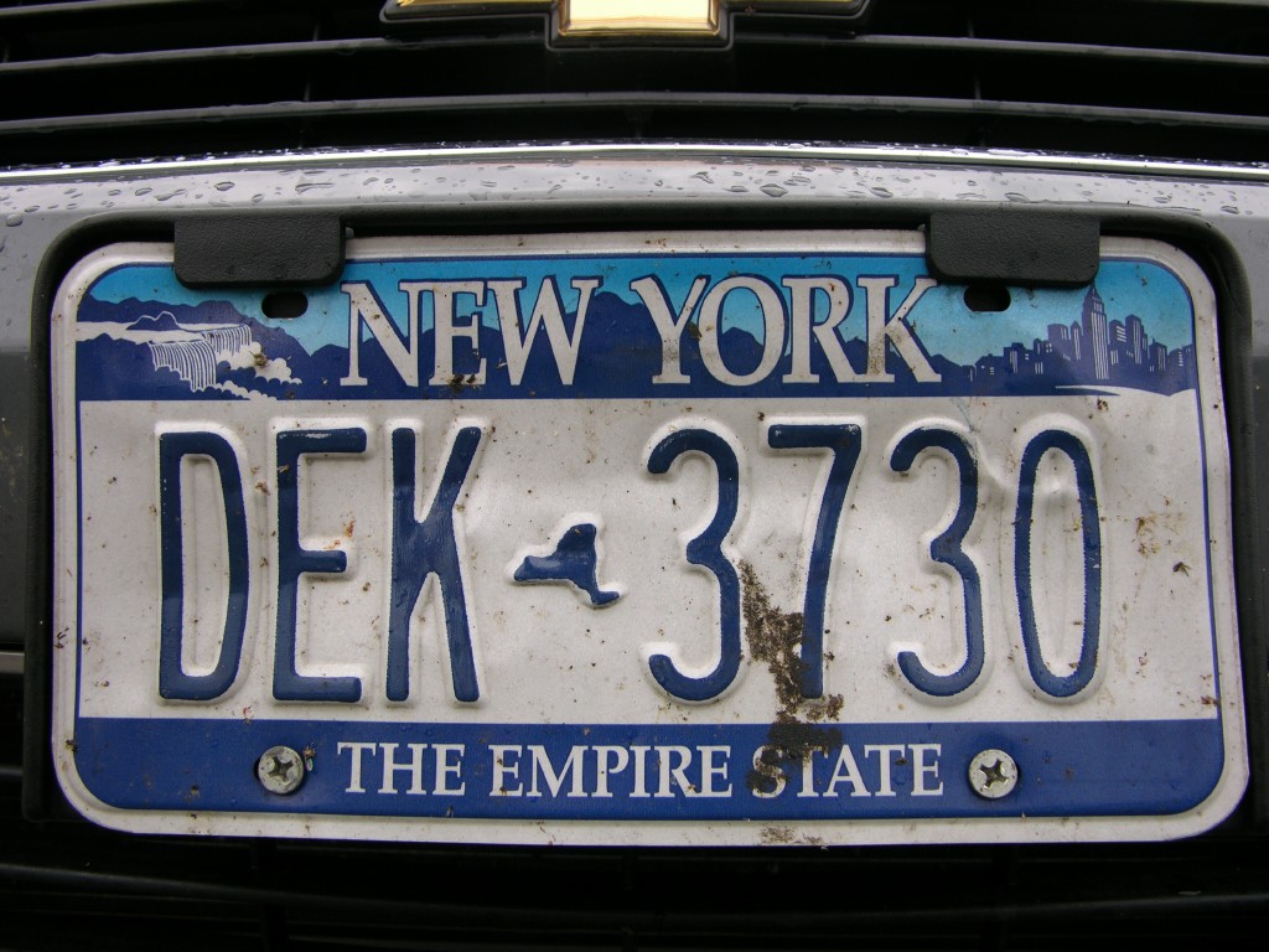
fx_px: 1283
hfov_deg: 52.6
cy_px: 476
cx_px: 634
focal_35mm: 35
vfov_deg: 40.7
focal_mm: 8.9
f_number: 2.8
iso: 50
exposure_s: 1/35.6
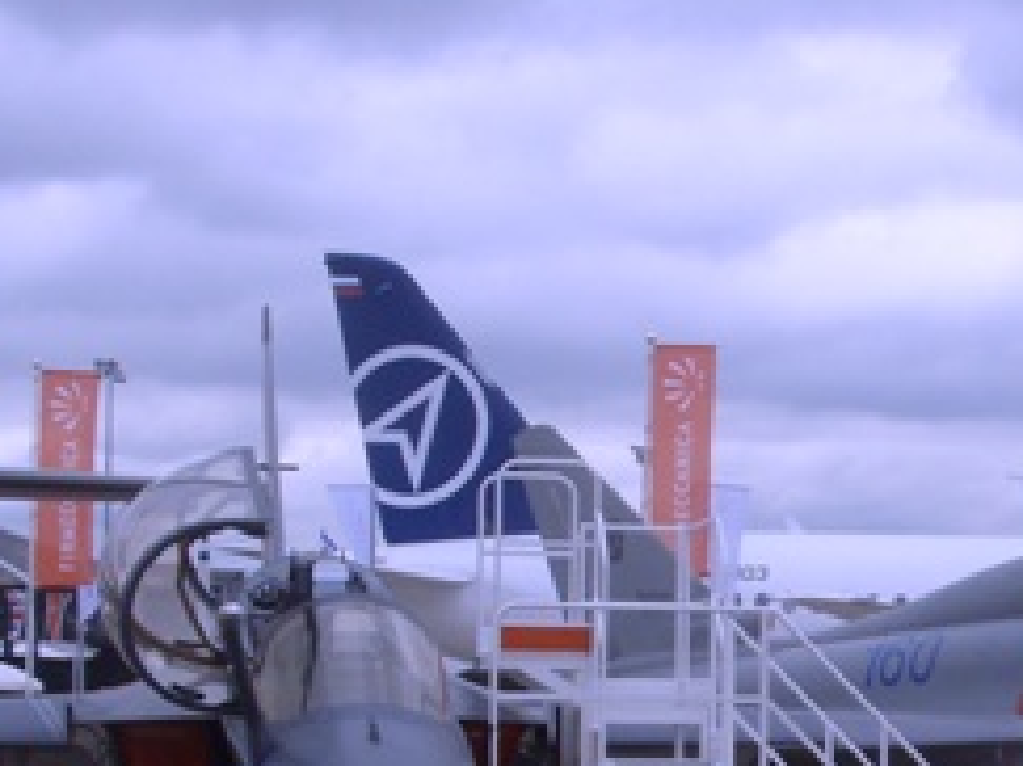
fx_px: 2806
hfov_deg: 19.9
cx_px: 1069
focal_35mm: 95
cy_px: 724
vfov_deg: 15.3
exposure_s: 1/350
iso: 80
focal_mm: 6
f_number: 5.5
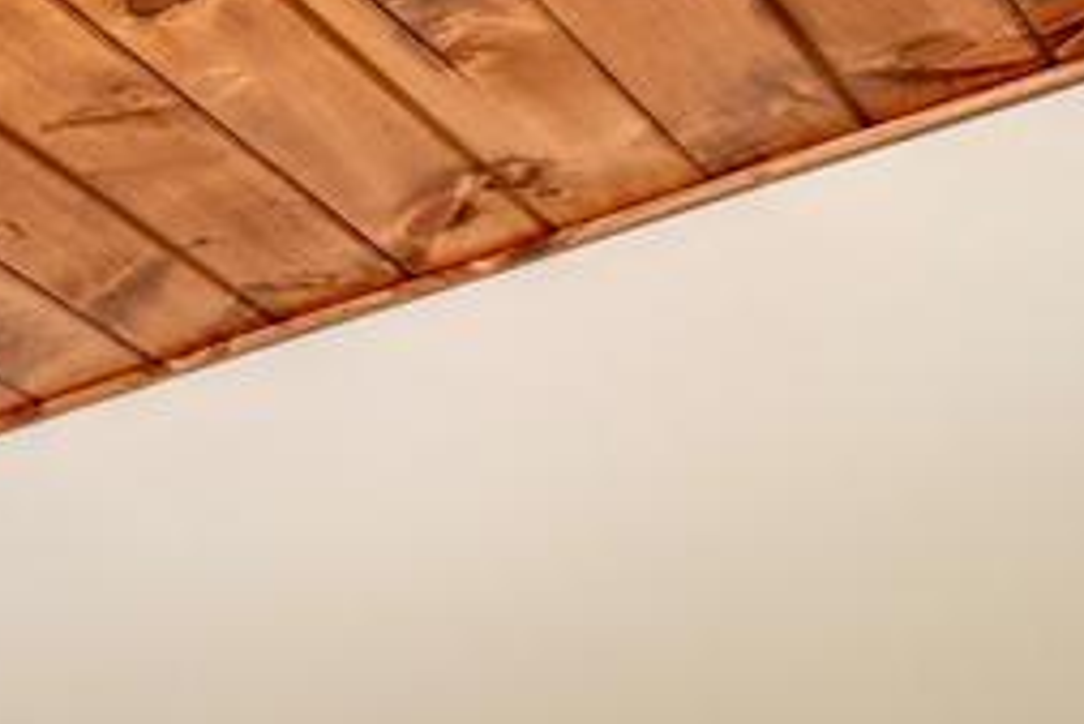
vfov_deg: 13.0
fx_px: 2681
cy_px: 1534
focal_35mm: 89
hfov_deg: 16.5
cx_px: -1174
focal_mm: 10
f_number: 9
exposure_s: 1/1.25
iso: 100
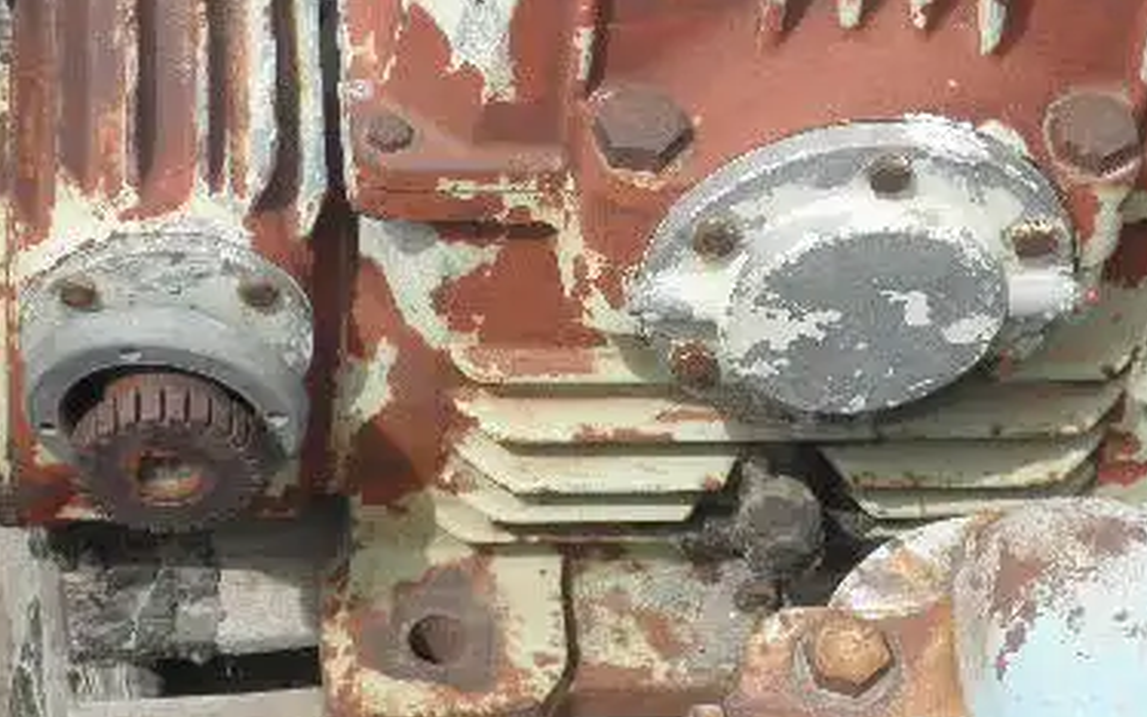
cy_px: 202
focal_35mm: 107
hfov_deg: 19.4
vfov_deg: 12.2
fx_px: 3346
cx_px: 681
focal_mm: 10.5
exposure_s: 1/400
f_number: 3.8
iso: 64
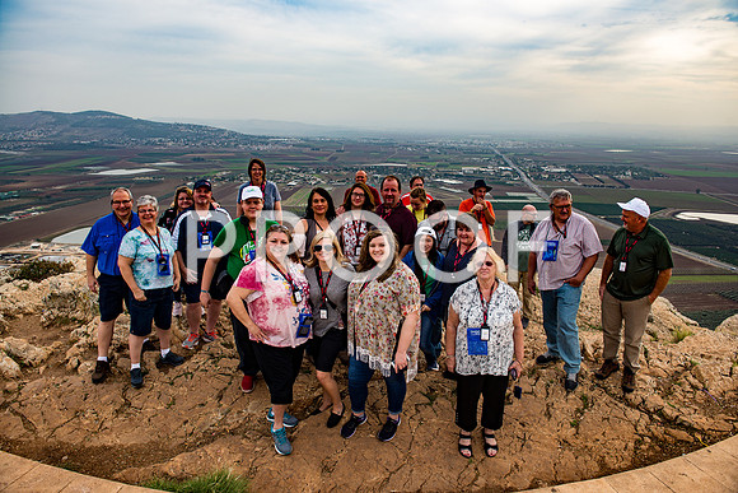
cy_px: 246
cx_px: 369
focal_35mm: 24
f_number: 3.5
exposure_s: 1/400
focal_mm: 24
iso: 100
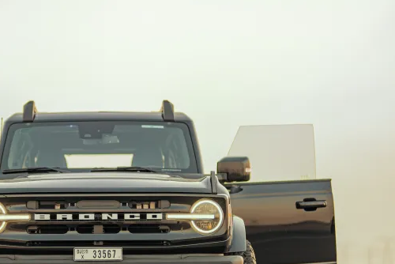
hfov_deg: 15.0
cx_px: 92
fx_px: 1493
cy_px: 184
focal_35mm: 136
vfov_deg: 10.1
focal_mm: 85
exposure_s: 1/320
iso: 320
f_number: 1.4
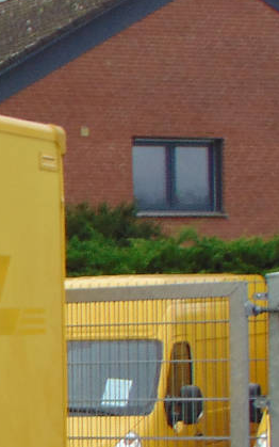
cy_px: 429
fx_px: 2067
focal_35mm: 170
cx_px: -561
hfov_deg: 6.9
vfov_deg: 12.2
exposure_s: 1/250
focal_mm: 7.6
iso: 80
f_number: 3.3
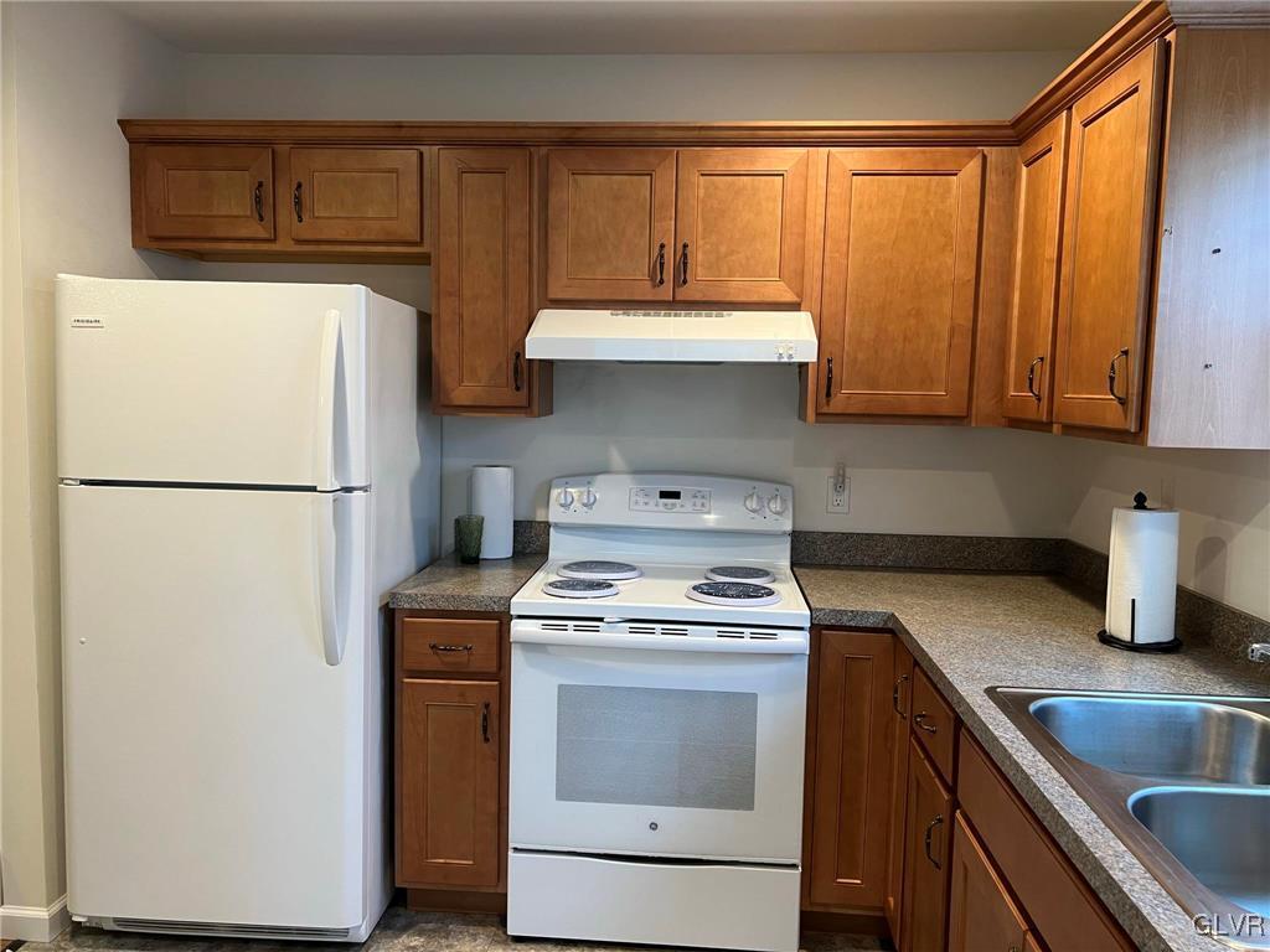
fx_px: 954
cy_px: 476
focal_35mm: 26
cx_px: 635
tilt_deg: -6.1
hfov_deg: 67.3
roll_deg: -1.3
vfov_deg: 53.1
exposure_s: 1/60
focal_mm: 5.7
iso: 100
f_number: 1.5
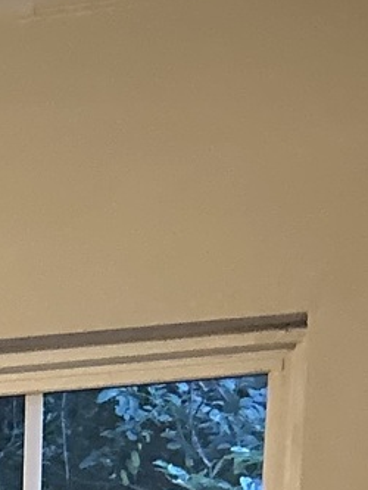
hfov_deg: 7.1
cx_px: -873
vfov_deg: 9.7
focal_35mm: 180
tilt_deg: -7.7
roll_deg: +1.4
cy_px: 1158
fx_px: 2550
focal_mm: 5.7
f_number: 1.5
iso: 640
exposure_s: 1/30
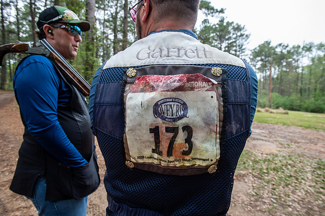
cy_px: 108
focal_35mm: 20
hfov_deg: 84.0
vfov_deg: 61.9
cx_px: 162
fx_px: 180
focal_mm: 20
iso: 400
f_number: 6.3
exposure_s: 1/200
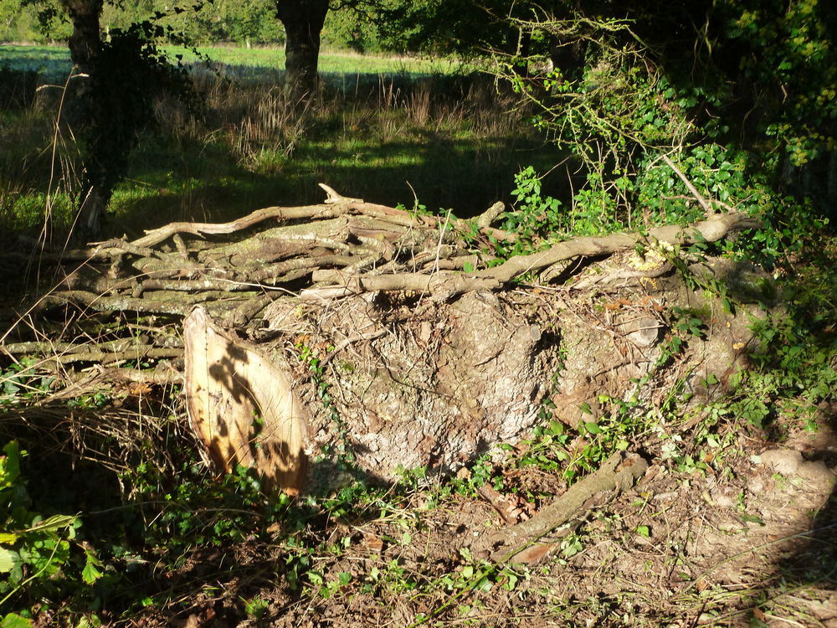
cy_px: 314
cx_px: 418
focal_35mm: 41
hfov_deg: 45.8
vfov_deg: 35.1
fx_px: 991
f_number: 3.7
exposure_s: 1/250
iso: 160
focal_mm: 7.4
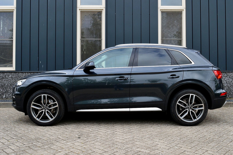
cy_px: 78
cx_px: 116
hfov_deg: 55.1
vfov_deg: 38.3
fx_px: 223
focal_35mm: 34
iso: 400
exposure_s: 1/200
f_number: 10
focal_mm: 23
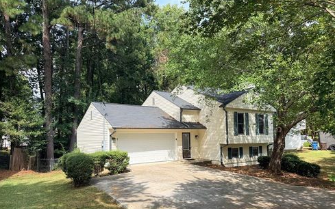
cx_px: 167
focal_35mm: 26
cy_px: 121
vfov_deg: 47.5
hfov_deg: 70.4
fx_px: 237
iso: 80
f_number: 1.78
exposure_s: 1/2370
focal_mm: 6.76
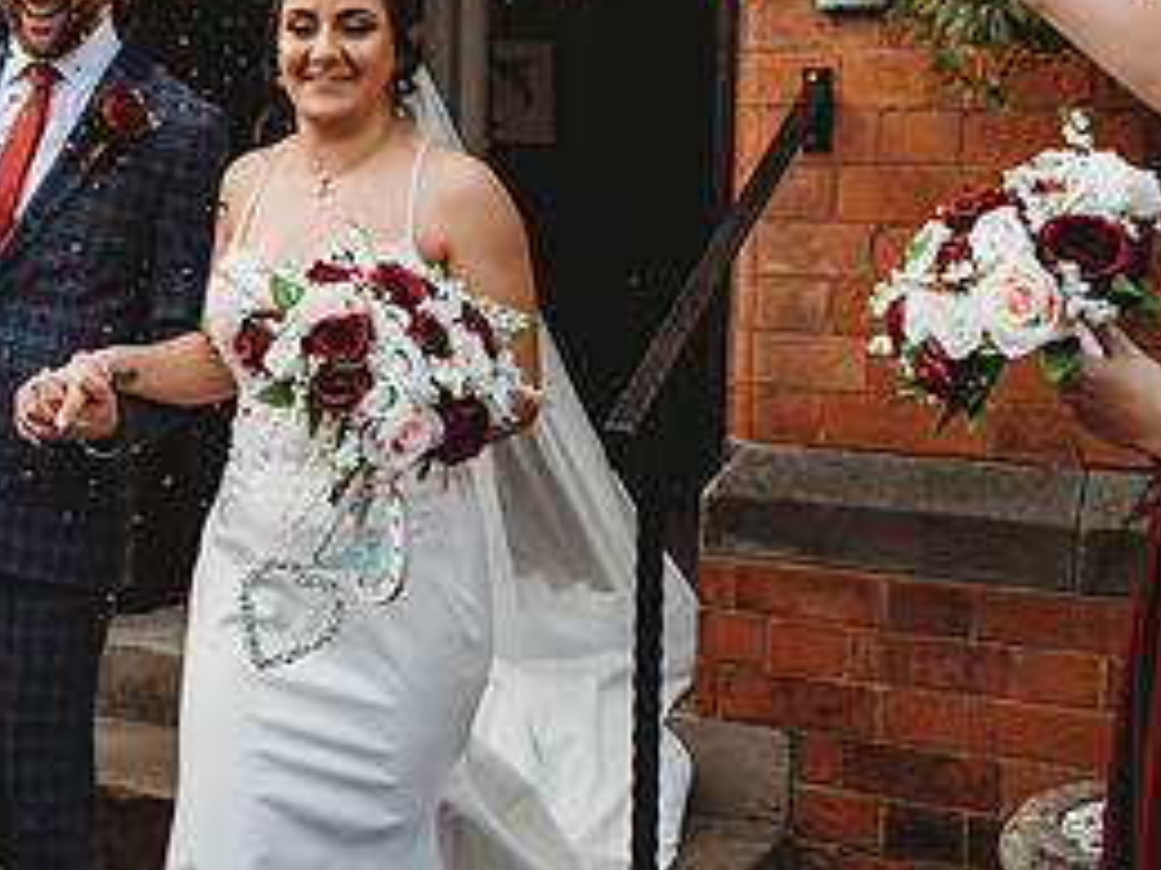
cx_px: 63
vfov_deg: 21.0
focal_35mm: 70
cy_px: 372
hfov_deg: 26.6
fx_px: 2347
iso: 720
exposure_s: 1/800
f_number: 4.5
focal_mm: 32.5
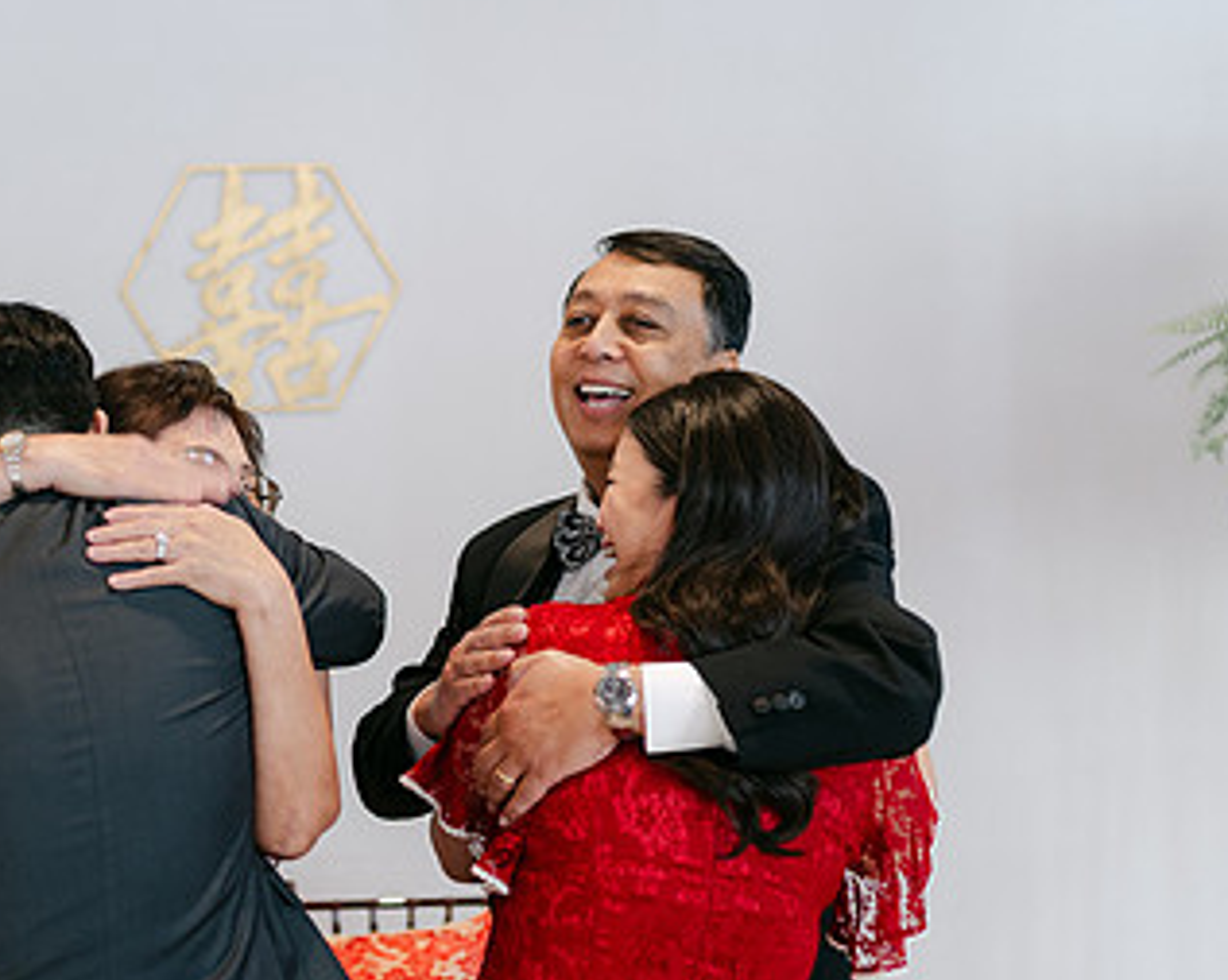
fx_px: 2288
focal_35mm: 63
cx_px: 257
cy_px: 631
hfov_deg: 29.4
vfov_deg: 24.1
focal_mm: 35
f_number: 1.4
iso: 320
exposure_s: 1/125
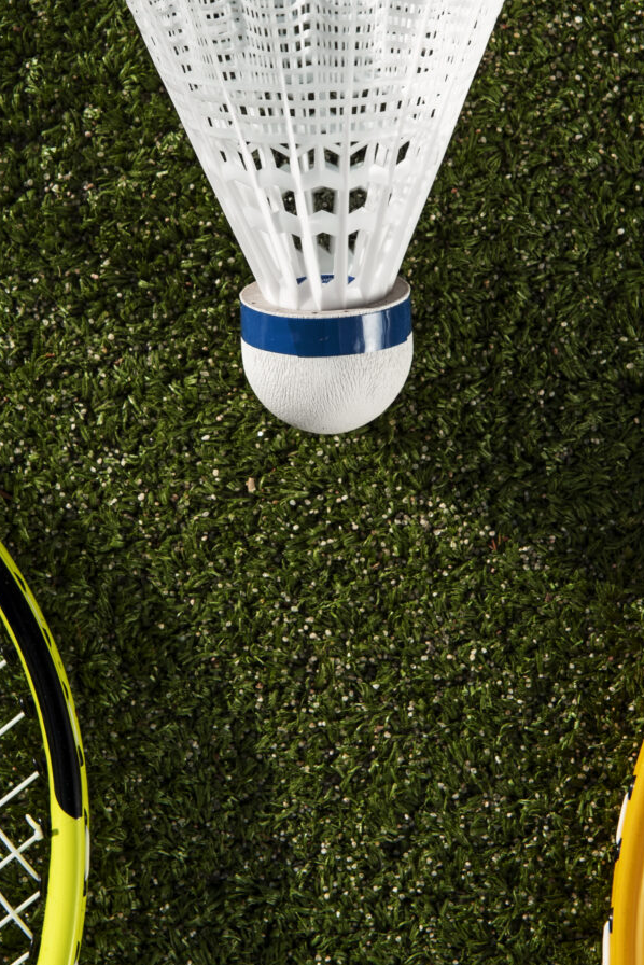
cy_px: 154
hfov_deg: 8.6
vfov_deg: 12.8
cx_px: 286
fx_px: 4290
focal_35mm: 160
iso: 200
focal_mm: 56
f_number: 8
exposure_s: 1/400
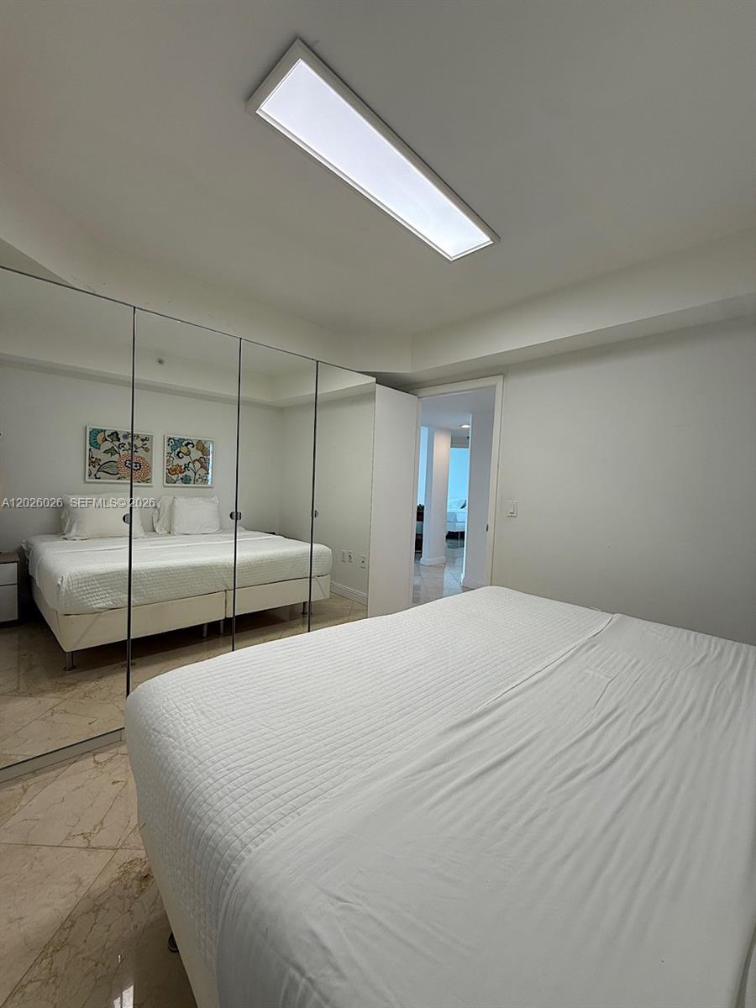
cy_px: 504
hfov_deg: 85.7
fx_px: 408
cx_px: 378
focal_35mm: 14
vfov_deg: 102.1
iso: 80
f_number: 2.2
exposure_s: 1/120
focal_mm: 2.22
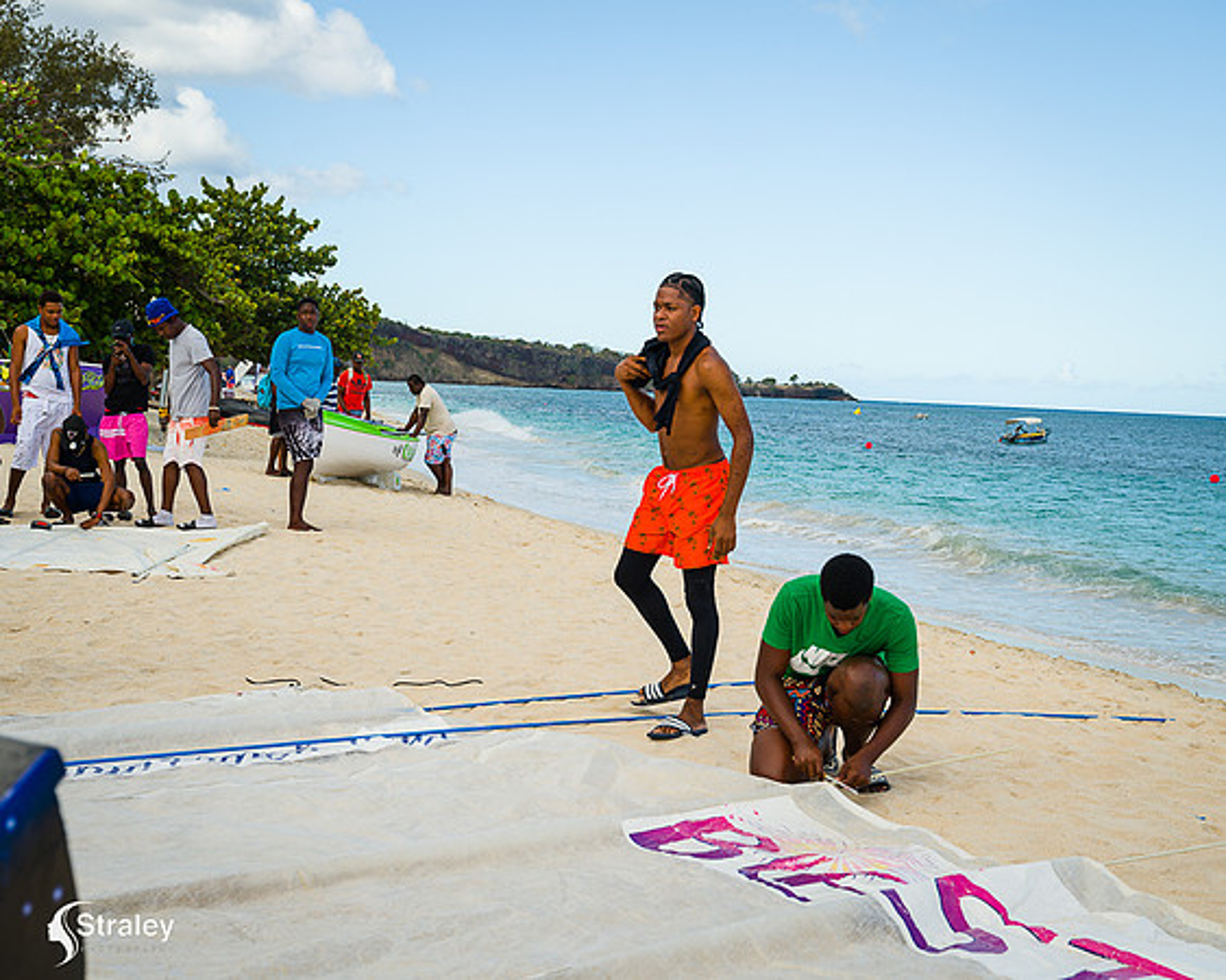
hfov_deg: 35.4
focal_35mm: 53
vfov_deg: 28.6
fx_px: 1920
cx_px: 693
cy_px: 490
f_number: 6.3
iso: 125
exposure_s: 1/320
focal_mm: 47
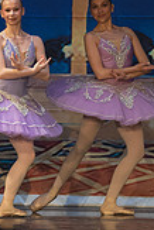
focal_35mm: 711
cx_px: -154
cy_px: 97
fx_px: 4552
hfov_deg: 1.9
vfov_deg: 2.9
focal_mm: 200
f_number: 4
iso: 2200
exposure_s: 1/320
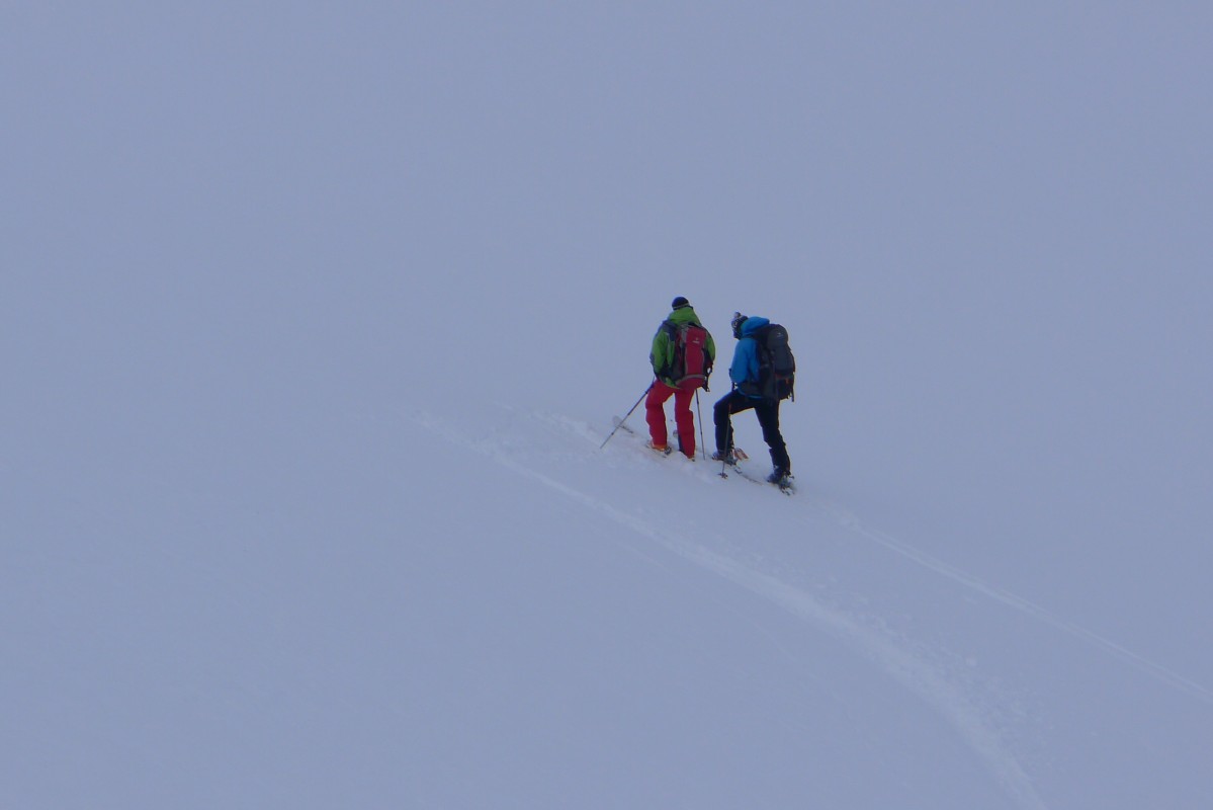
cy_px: 405
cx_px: 606
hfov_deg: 17.1
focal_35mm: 120
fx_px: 4044
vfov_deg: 11.4
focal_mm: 19.2
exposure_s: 1/800
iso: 80
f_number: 4
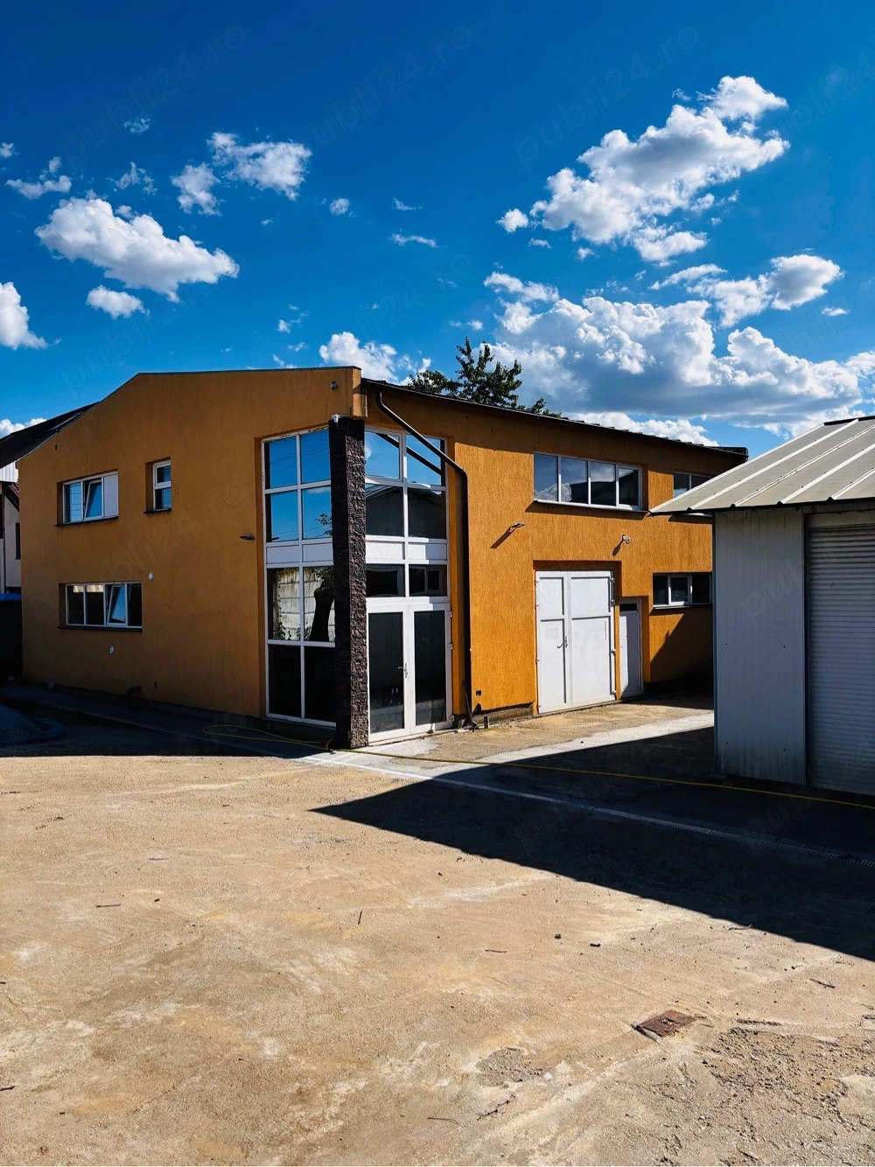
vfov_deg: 67.3
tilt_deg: +0.1
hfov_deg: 53.0
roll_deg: +0.2
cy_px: 584
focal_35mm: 26
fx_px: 877
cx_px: 438
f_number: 1.6
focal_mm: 5.96
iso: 50
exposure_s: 1/3788
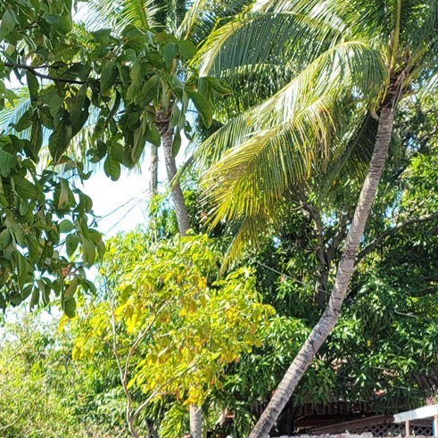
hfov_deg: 22.4
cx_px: -62
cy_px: 629
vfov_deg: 20.9
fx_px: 1031
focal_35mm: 72
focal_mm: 7
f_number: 1.8
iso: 20
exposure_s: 1/209
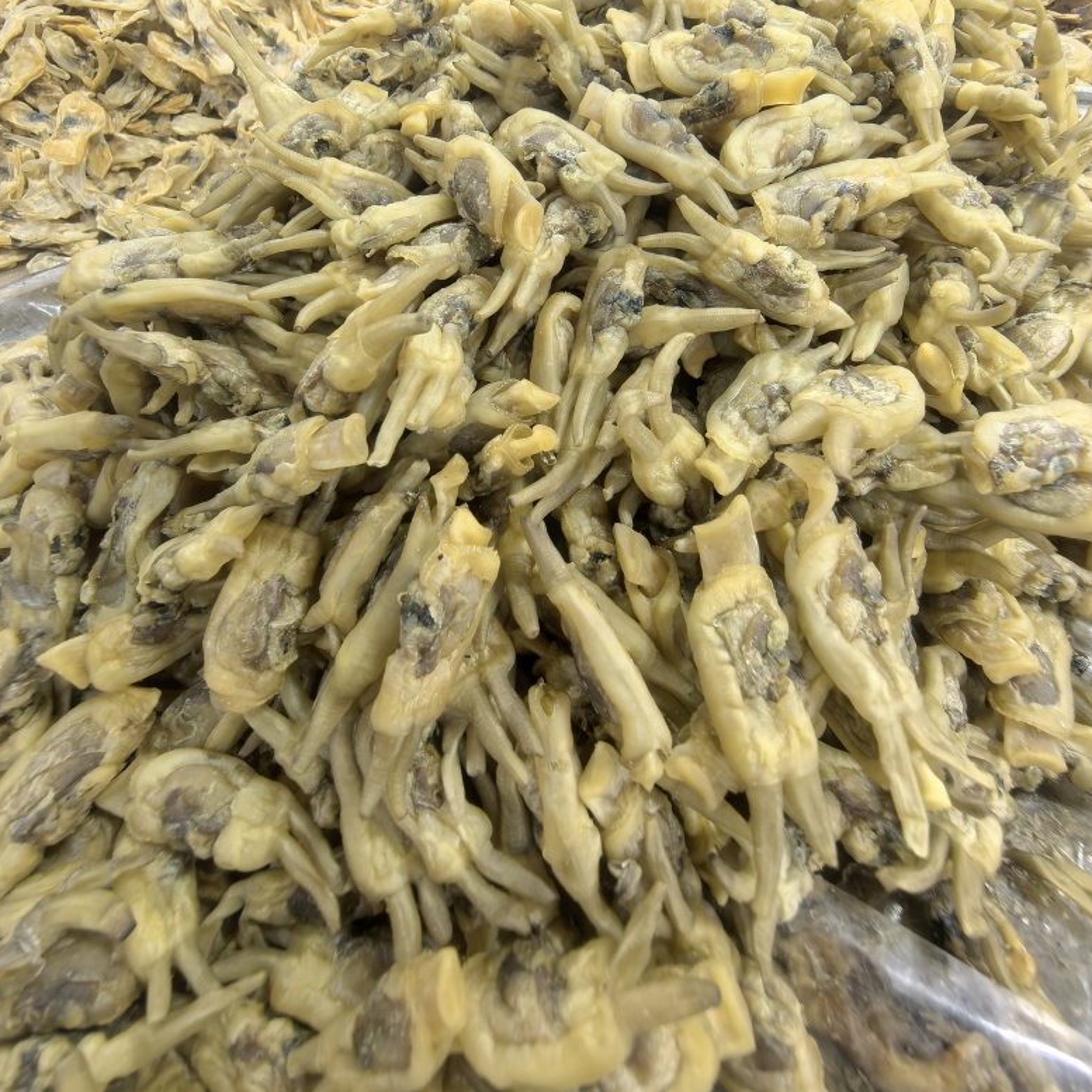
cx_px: 545
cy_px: 352
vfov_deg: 80.8
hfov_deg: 84.0
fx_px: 607
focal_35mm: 17
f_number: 2.2
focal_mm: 1.95
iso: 320
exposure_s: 1/50
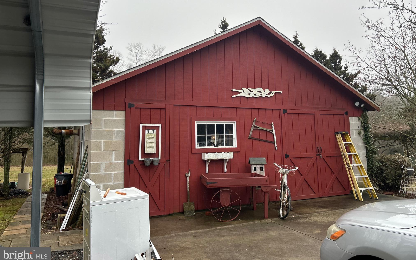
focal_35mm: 28
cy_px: 106
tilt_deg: +6.5
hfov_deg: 66.5
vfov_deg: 44.3
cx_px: 210
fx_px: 317
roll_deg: +1.2
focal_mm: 5.7
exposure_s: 1/371
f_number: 1.5
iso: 50
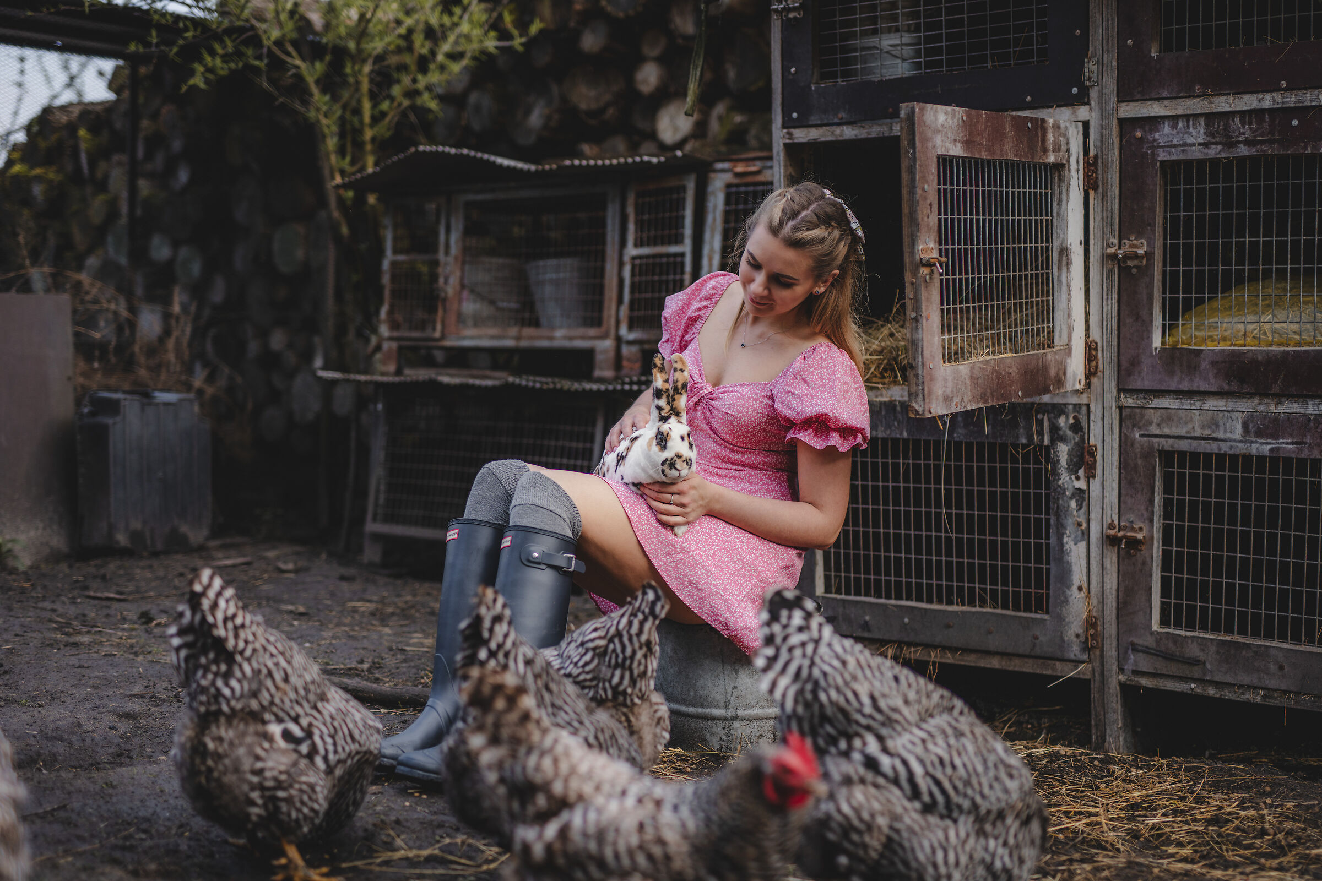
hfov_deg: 39.6
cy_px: 440
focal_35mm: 50
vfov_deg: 27.0
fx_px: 1836
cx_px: 661
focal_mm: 50
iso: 100
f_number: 1.8
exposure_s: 1/2500
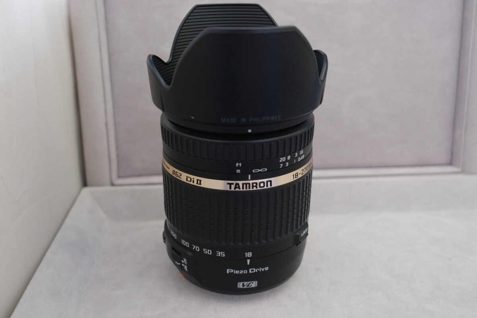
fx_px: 477
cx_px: 238
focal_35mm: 36
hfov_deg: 53.1
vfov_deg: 36.9
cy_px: 159
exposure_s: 1/17
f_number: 5.3
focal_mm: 24.1
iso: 640
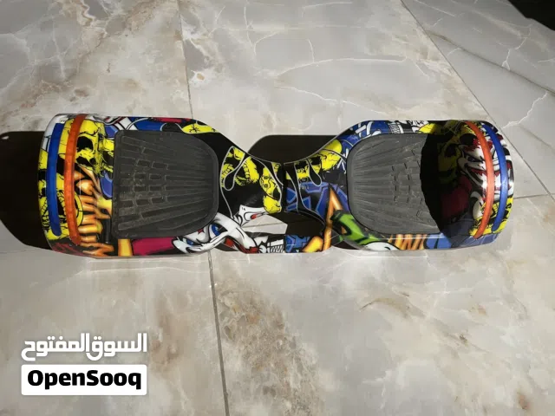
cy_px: 208
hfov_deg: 67.3
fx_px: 417
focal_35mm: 26
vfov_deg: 53.1
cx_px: 278
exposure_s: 1/50
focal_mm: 4.2
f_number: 1.6
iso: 100
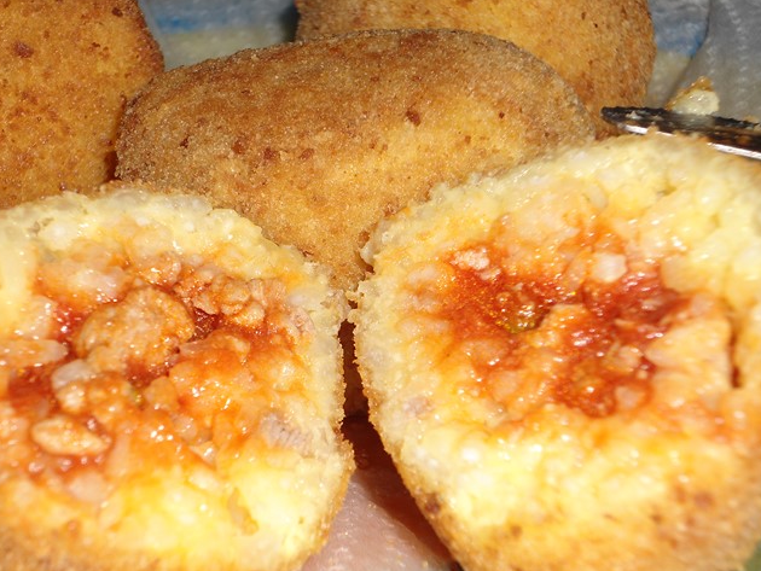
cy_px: 357
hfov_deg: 24.4
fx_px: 1759
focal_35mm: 80
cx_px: 348
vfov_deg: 18.4
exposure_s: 1/60
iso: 80
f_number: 4.2
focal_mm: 11.2
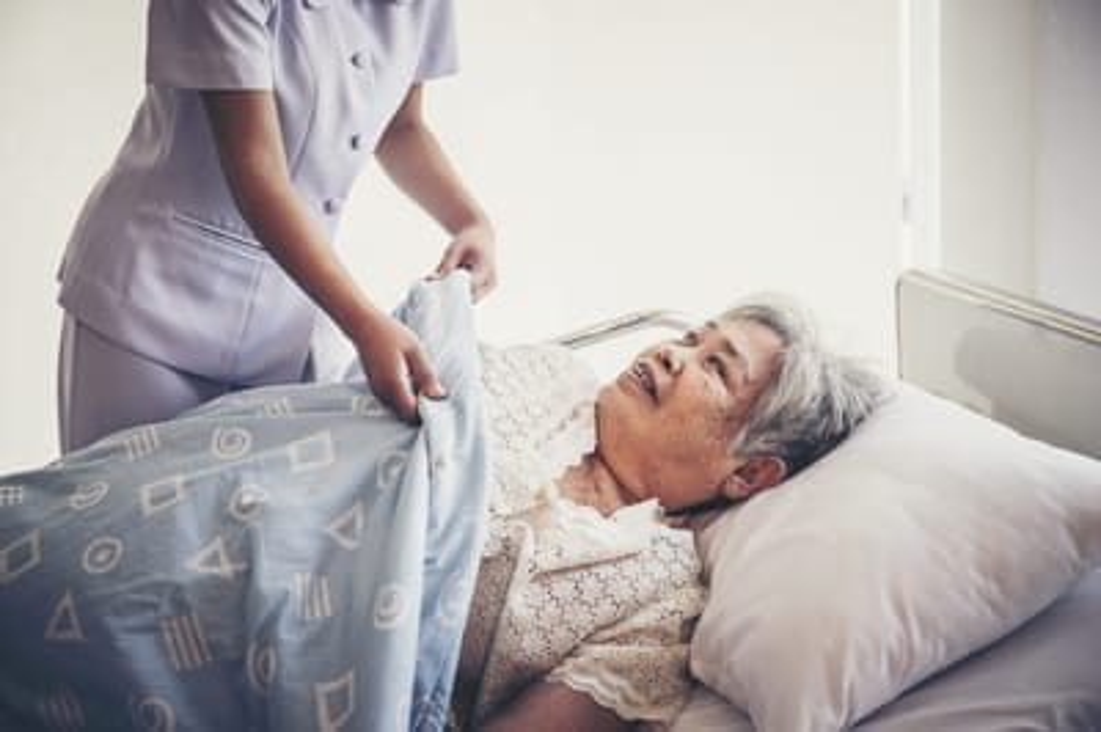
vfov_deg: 19.4
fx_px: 2139
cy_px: 366
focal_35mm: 70
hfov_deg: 28.9
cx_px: 550
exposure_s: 1/60
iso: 320
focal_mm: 70
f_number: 4
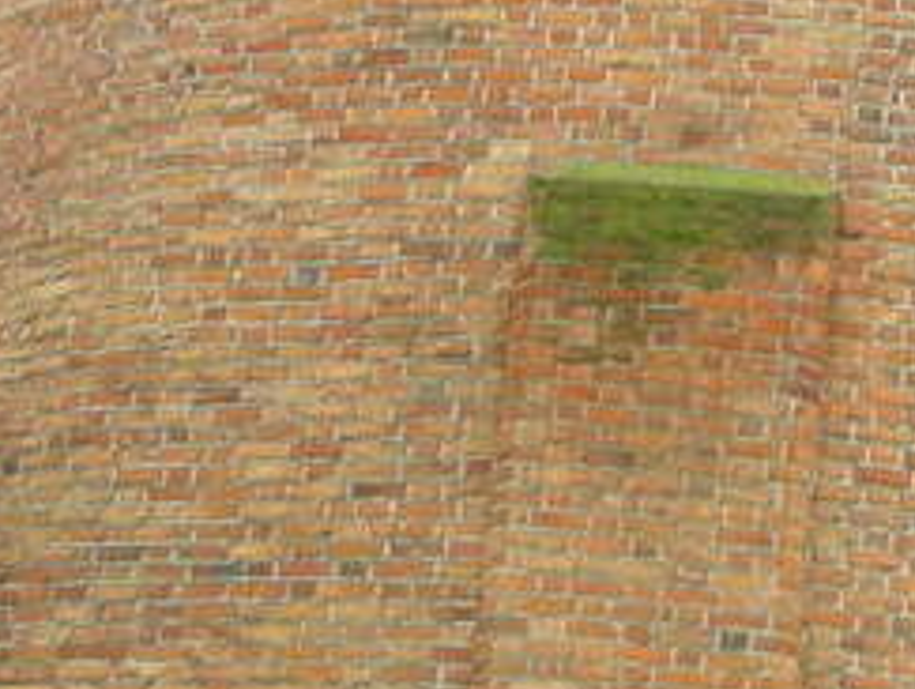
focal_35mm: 115
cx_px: 949
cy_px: 365
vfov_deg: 12.9
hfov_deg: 16.7
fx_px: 3044
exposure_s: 1/116
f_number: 3
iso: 50
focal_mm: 5.8
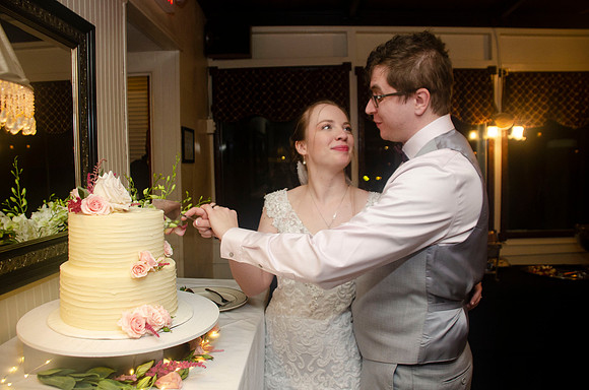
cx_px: 294
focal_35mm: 27
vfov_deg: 47.7
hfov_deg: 67.5
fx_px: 441
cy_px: 195
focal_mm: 18
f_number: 3.5
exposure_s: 1/60
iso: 400
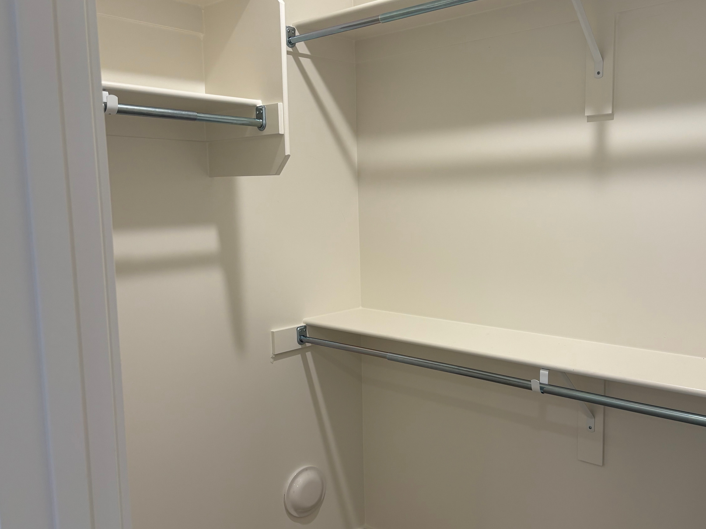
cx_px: 435
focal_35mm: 33
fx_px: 673
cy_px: 283
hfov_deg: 54.8
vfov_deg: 42.9
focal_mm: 5.96
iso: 64
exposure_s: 1/60
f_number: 1.6
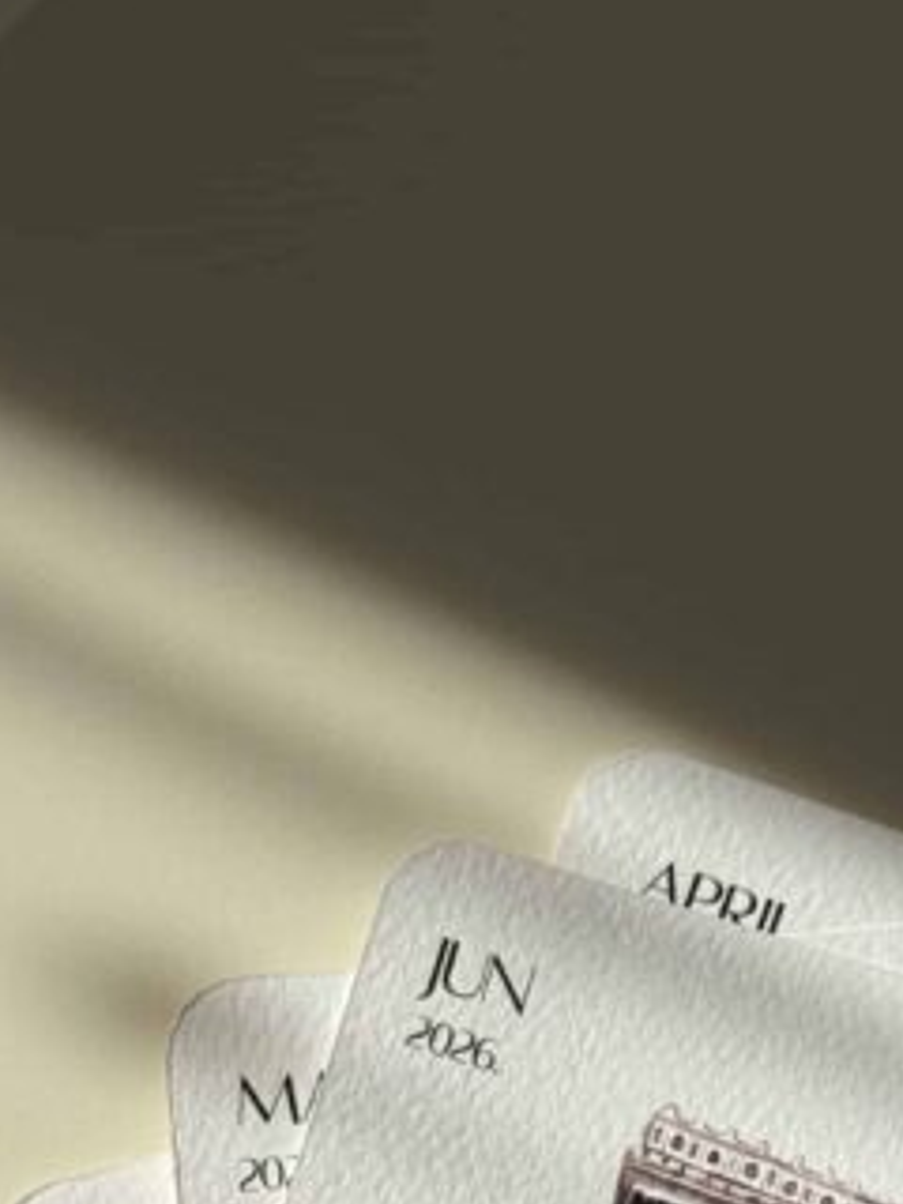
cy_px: 1336
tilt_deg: -79.9
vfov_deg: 15.9
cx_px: 602
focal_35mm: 120
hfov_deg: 12.3
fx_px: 4174
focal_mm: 6.76
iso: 64
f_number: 1.78
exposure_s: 1/1754
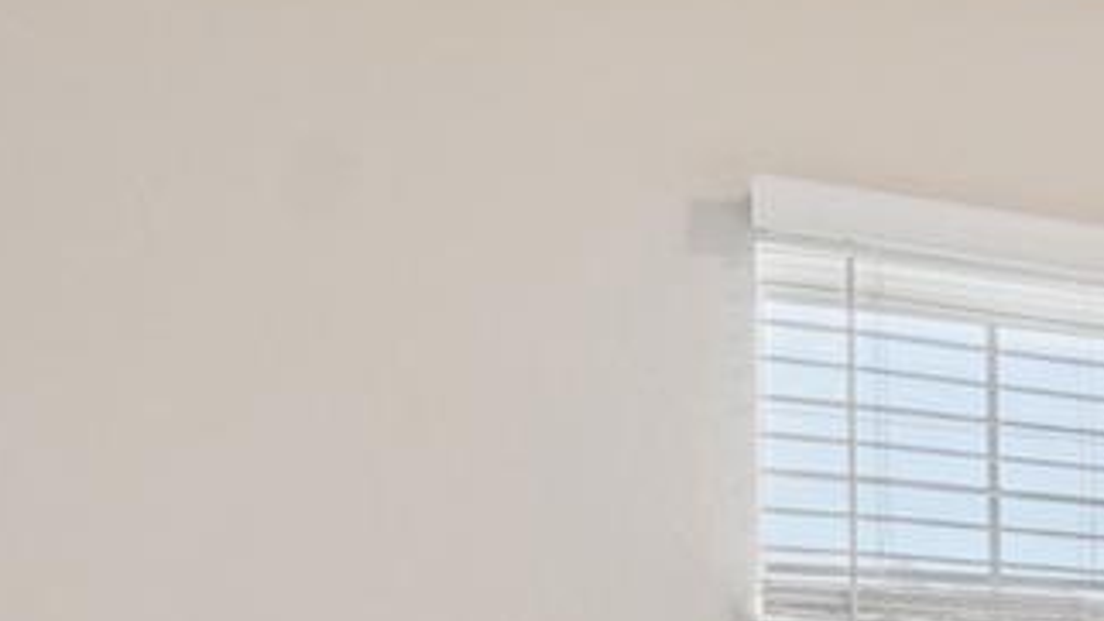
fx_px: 2283
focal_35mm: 78
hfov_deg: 21.4
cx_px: 1790
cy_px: 851
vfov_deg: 14.7
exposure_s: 1/30
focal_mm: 10
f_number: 8
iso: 400
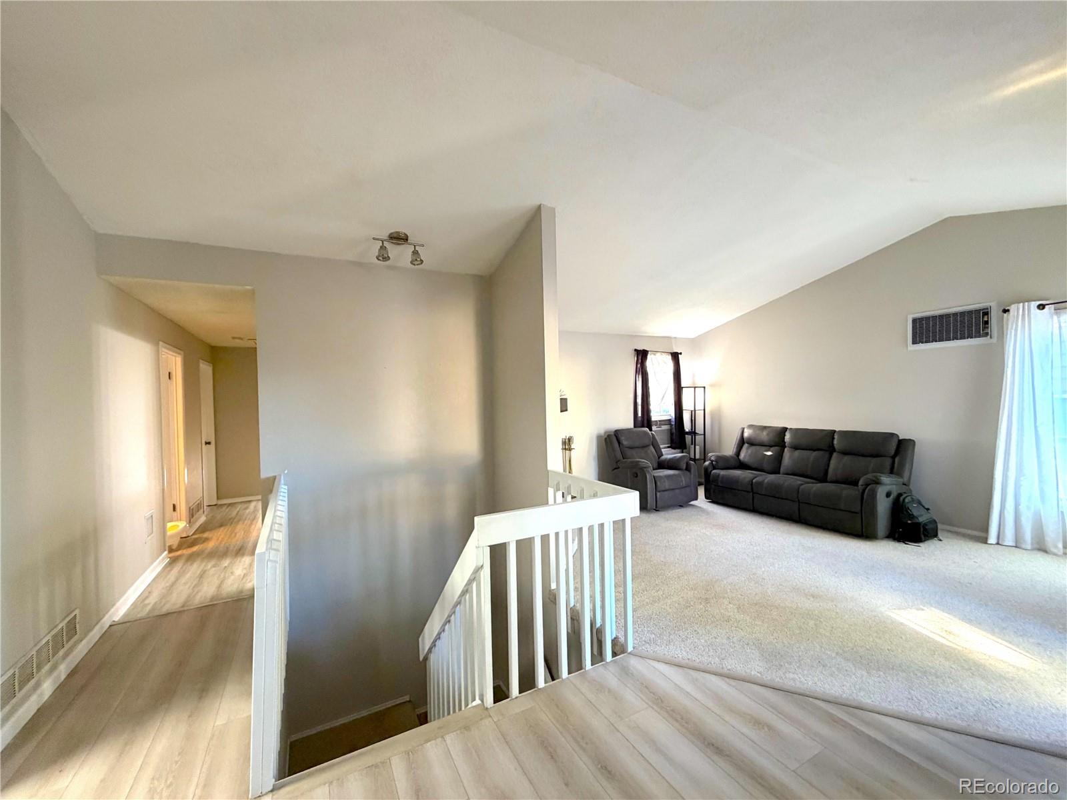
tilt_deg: +0.5
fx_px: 432
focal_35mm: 14
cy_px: 400
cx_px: 534
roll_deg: +2.0
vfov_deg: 85.7
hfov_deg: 102.1
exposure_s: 1/60
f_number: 2.2
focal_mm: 2.22
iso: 320
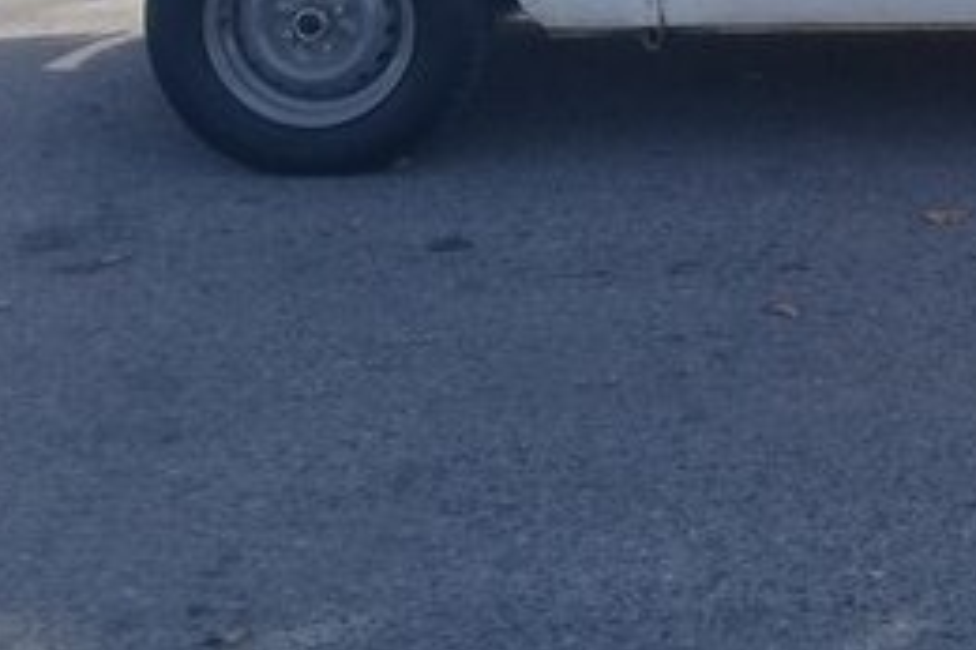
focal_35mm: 82
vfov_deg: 15.9
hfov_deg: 23.3
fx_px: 2222
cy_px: -160
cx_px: 1070
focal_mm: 3.3
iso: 50
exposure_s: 1/499
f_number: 2.2
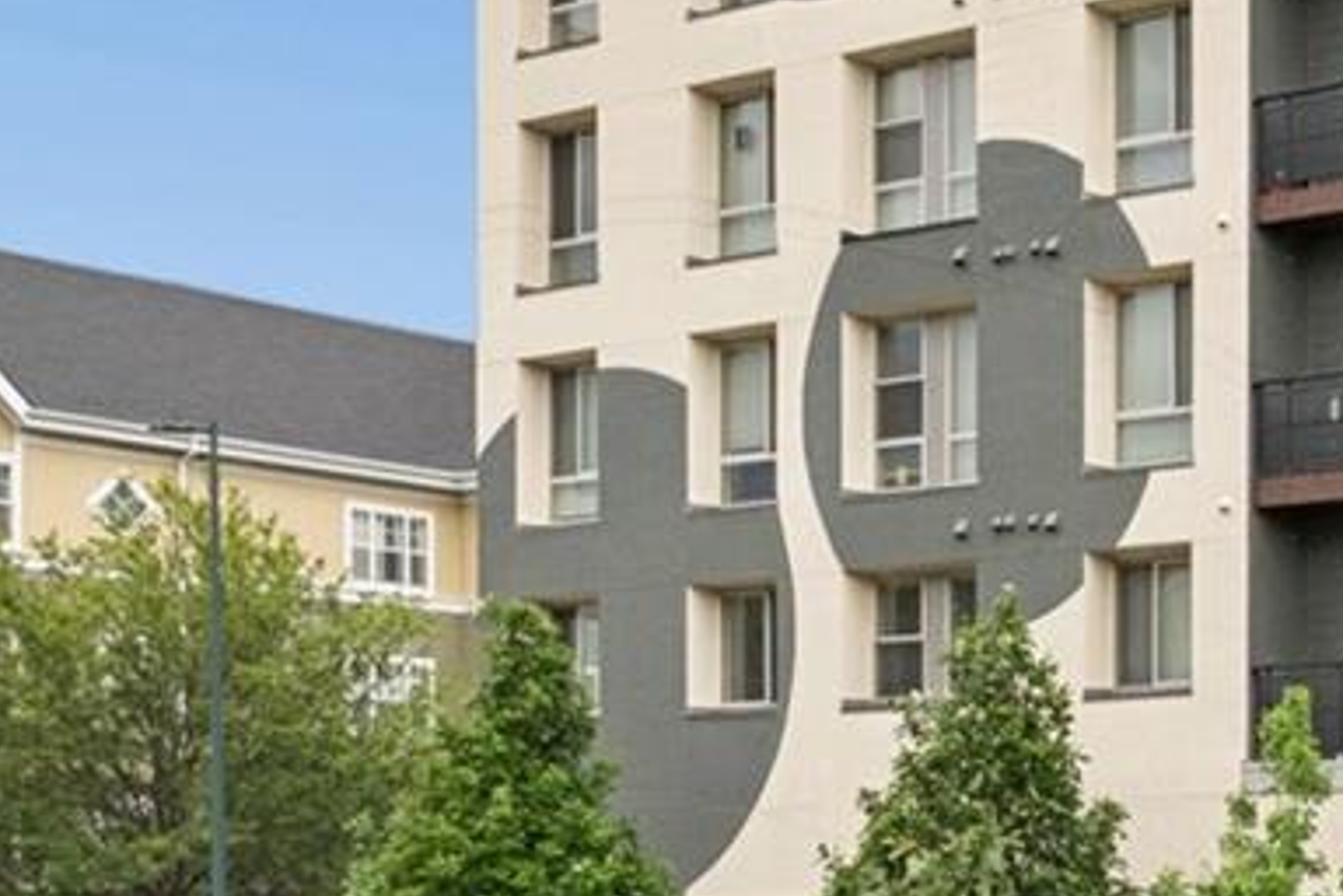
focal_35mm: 75
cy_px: 948
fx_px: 2798
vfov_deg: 17.6
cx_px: 1588
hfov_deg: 24.6
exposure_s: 1/1000
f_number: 9
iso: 640
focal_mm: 18
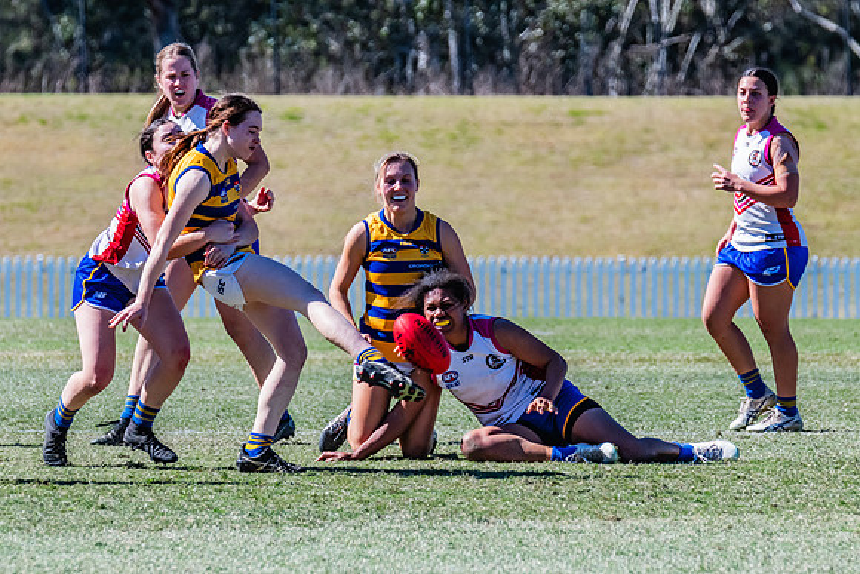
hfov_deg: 4.1
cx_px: 338
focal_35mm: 500
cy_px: 289
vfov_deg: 2.8
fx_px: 11953
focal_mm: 330
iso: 800
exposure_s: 1/1600
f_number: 8
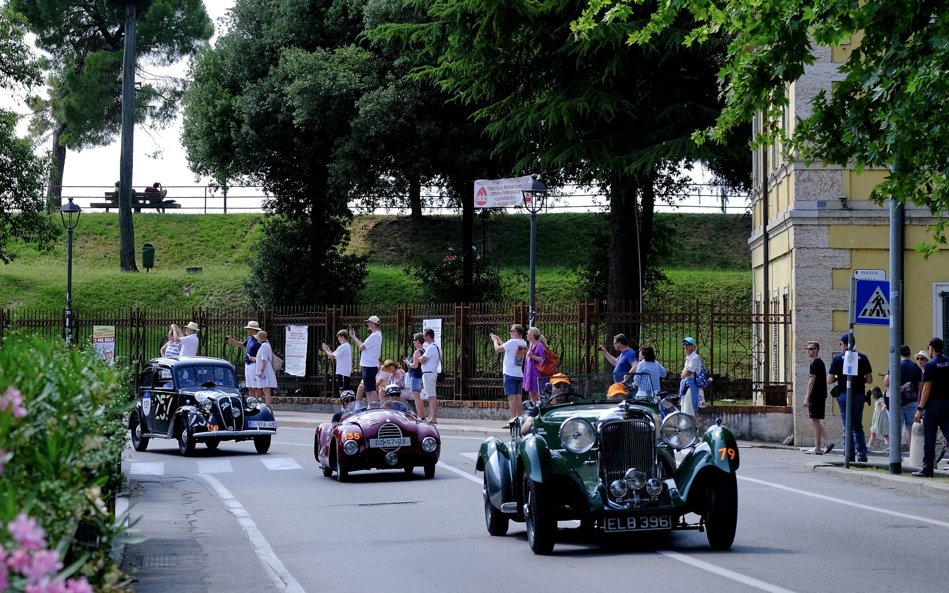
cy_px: 311
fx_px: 2302
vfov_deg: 14.7
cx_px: 474
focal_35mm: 89
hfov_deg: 23.3
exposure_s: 1/800
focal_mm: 57.8
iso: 160
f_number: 3.5
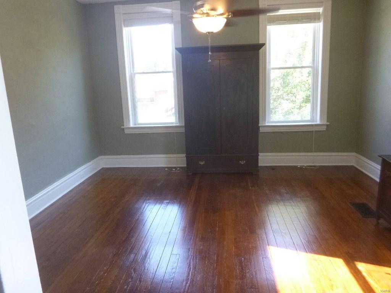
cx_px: 196
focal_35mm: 25
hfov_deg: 69.4
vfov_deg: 54.9
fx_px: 282
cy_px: 146
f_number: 3.9
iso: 400
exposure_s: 1/40
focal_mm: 4.5
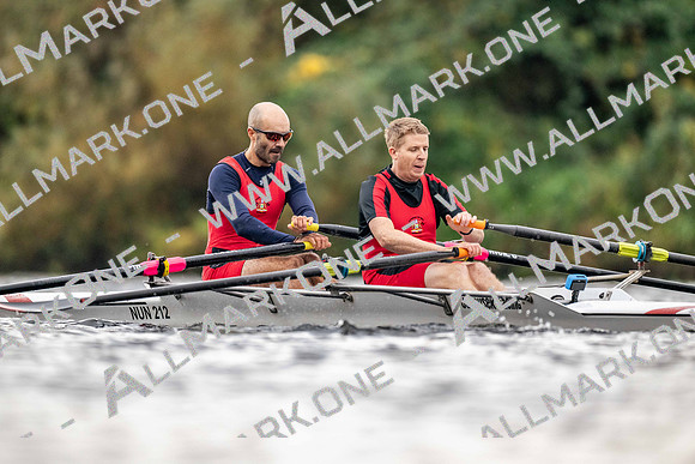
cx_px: 348
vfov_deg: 2.3
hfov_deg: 3.4
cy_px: 232
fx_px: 11586
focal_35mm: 600
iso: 2800
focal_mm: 600
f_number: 4
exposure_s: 1/2500
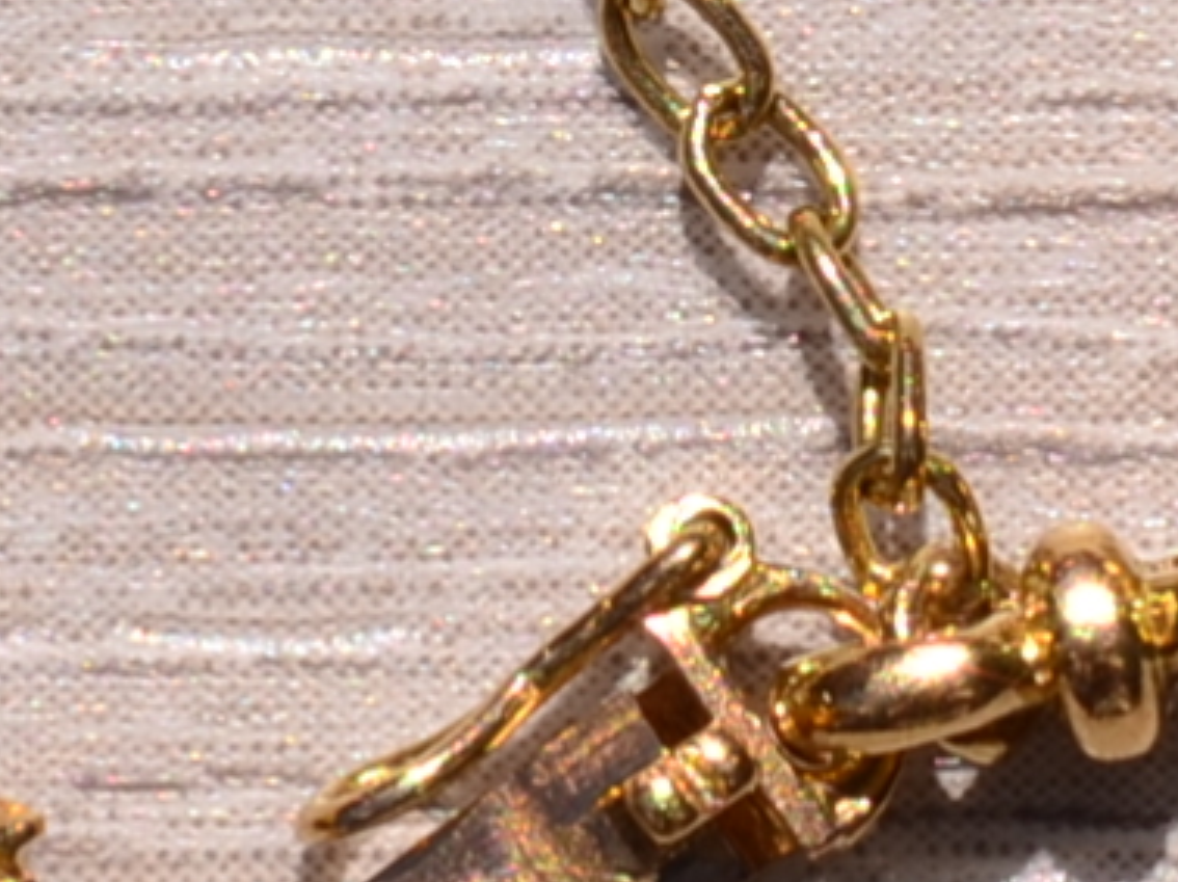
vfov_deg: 1.5
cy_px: -994
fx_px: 33537
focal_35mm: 986
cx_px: -390
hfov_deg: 2.0
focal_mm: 105
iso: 100
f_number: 22
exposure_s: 1/125
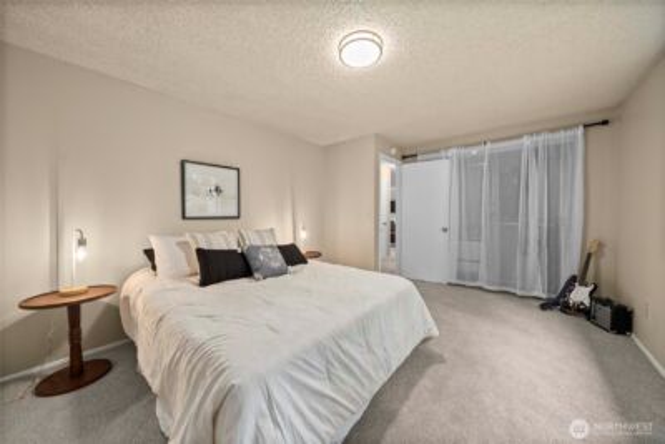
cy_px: 222
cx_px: 332
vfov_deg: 90.1
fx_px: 222
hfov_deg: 112.6
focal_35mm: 12
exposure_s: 1/5
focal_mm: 12
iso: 1000
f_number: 7.1
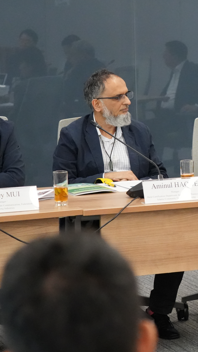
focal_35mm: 148
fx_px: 1381
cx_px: 238
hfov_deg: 8.1
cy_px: 129
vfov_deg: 14.5
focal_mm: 70
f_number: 4
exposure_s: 1/250
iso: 10000
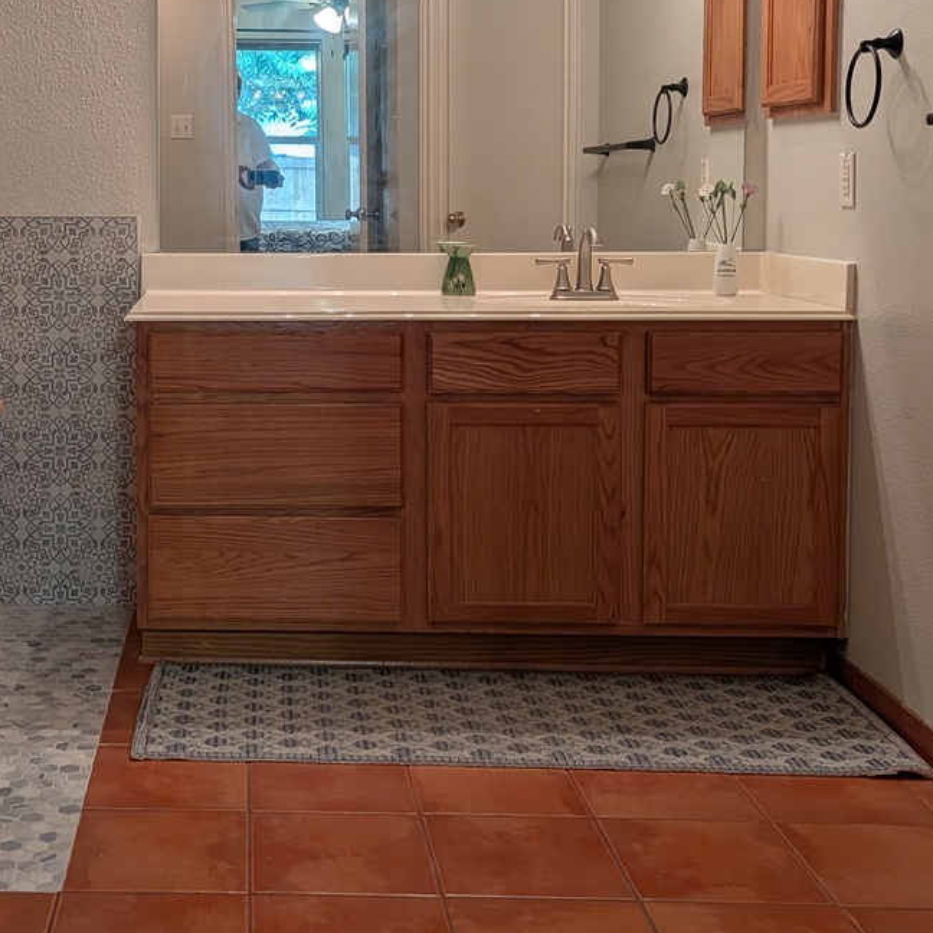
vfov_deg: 35.6
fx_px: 1433
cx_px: 144
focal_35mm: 47
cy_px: 298
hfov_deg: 34.6
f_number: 1.68
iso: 125
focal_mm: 6.9
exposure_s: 1/120
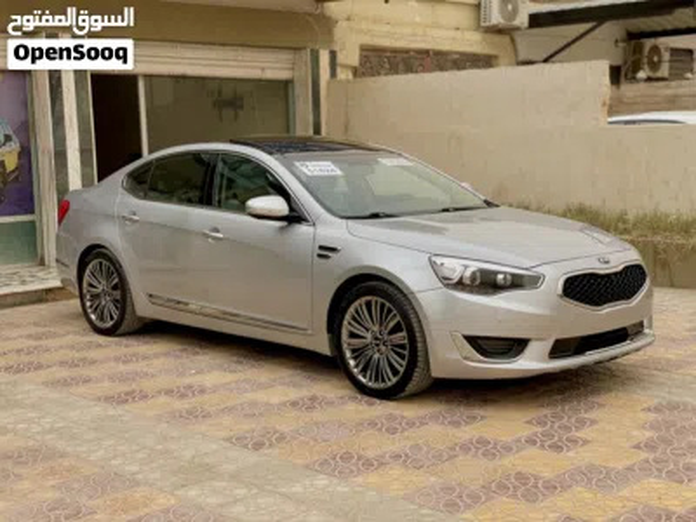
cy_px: 261
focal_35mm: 52
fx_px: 1046
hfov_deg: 36.8
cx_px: 348
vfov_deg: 28.0
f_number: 2
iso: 32
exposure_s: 1/1261
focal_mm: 6
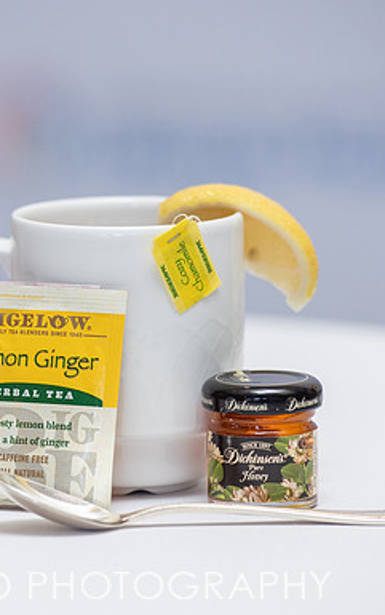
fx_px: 5735
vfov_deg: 6.1
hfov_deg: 3.8
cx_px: 115
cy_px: 313
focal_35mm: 342
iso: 640
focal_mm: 200
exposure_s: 1/250
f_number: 4
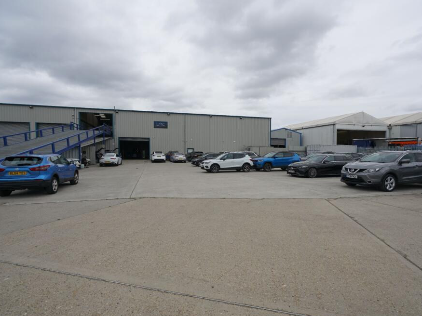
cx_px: 213
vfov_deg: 71.6
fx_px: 219
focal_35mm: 18
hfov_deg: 87.8
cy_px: 163
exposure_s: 1/500
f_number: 5.6
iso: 100
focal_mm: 16
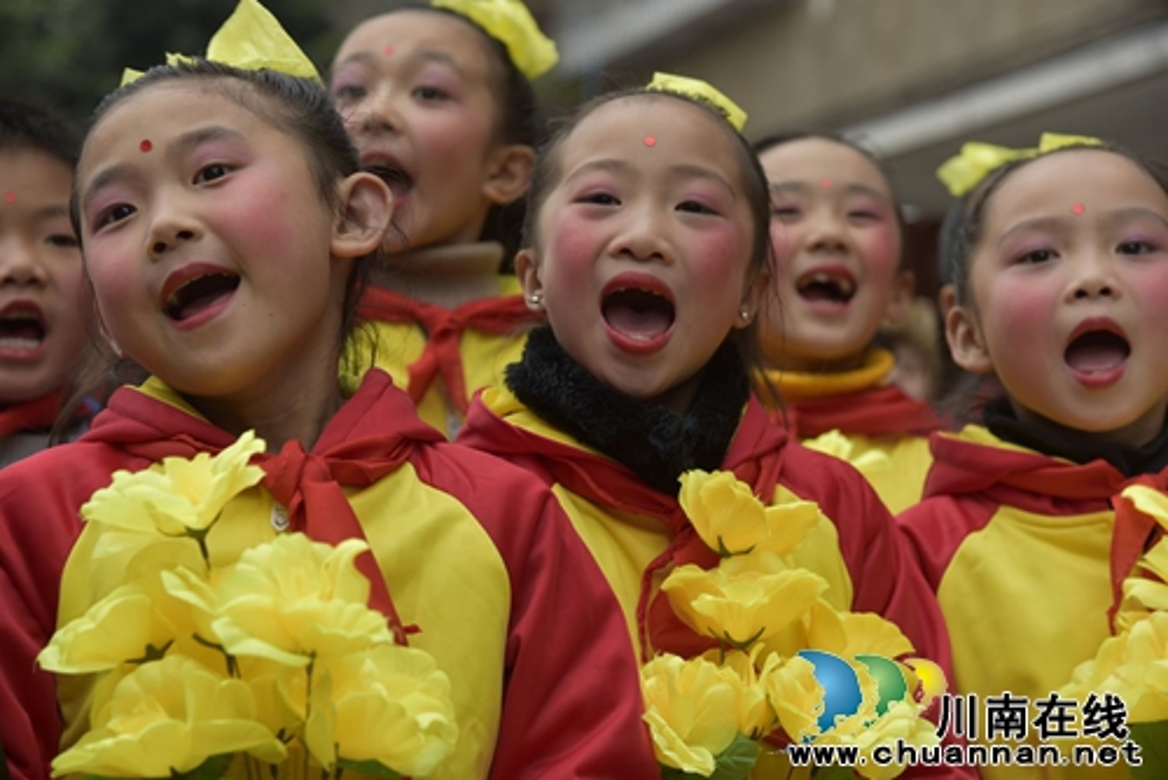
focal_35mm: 105
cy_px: 390
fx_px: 3408
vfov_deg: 13.1
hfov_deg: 19.4
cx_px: 584
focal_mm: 105
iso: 400
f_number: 6.3
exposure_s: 1/160
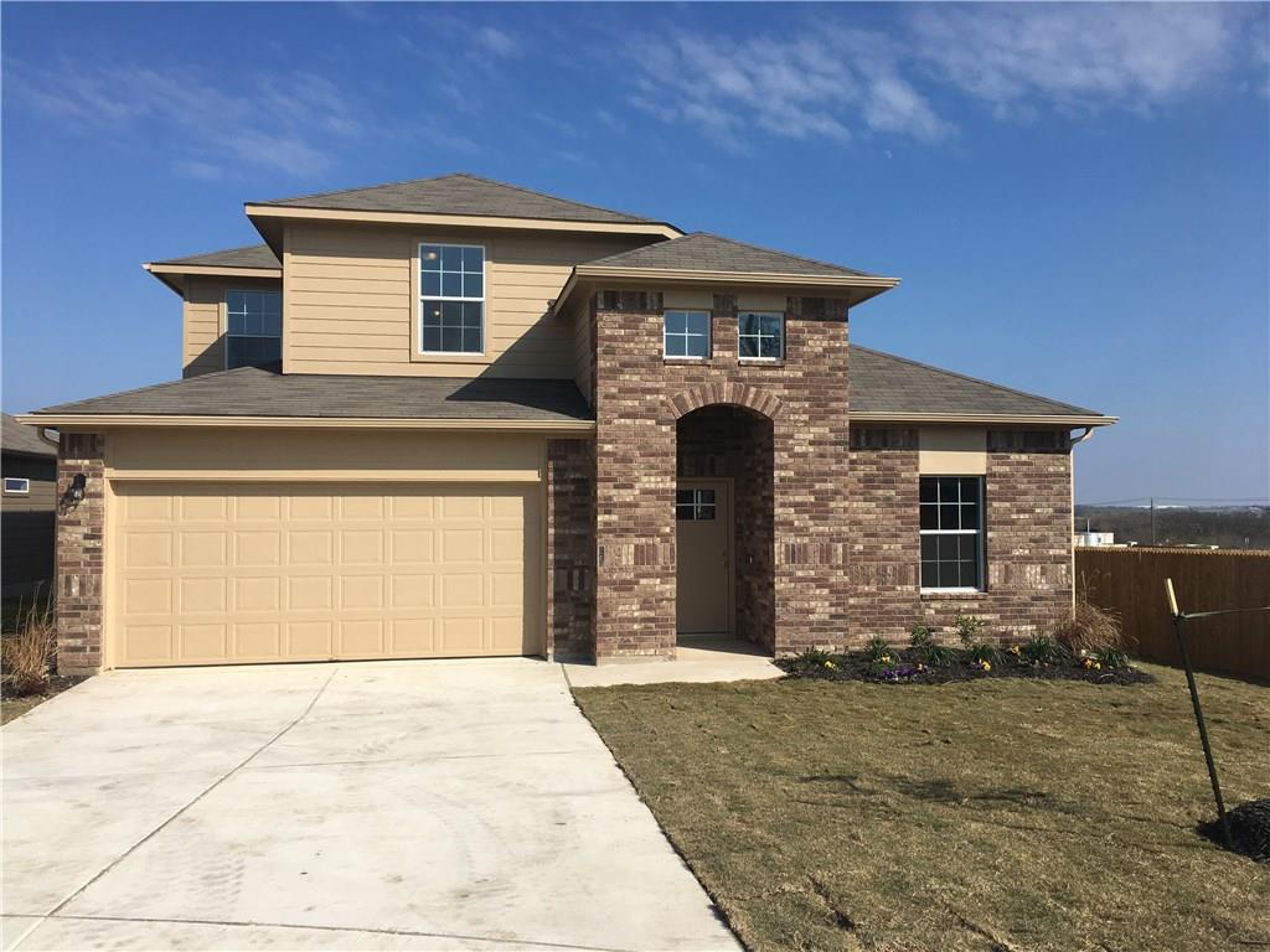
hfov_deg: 61.7
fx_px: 1064
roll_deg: +0.0
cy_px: 476
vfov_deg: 48.2
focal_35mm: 29
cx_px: 635
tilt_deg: +1.2
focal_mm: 4.15
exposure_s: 1/2747
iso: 25
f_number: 2.2
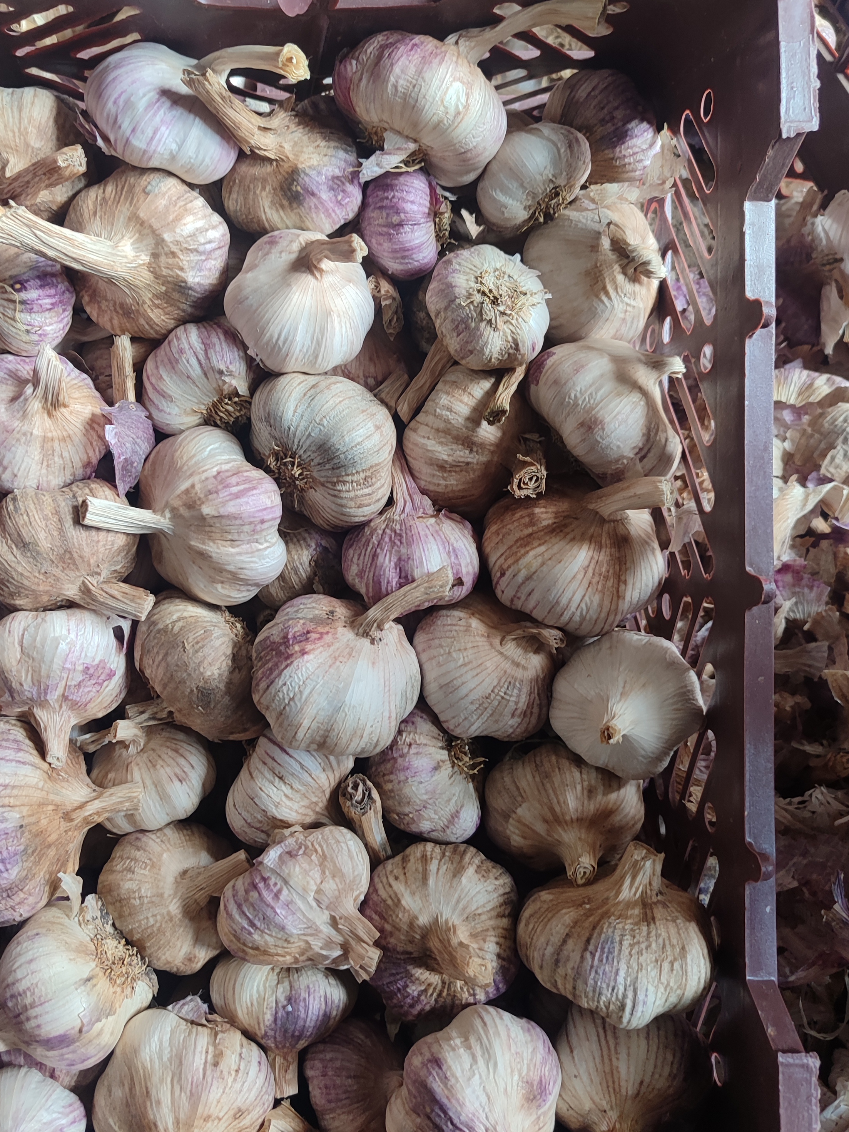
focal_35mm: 34
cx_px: 358
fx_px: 1112
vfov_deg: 53.9
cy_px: 549
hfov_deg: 41.7
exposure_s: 1/50
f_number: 1.89
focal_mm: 5.95
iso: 108
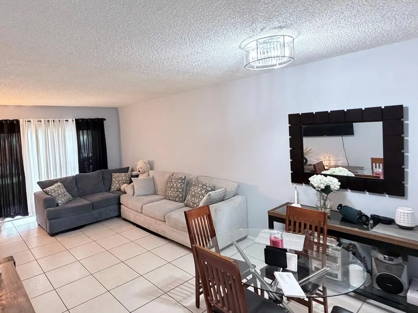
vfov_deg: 63.3
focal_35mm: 21
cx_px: 150
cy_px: 142
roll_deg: +3.1
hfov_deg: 77.2
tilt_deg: -1.1
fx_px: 254
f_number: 2.2
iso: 640
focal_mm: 2.22
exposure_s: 1/60
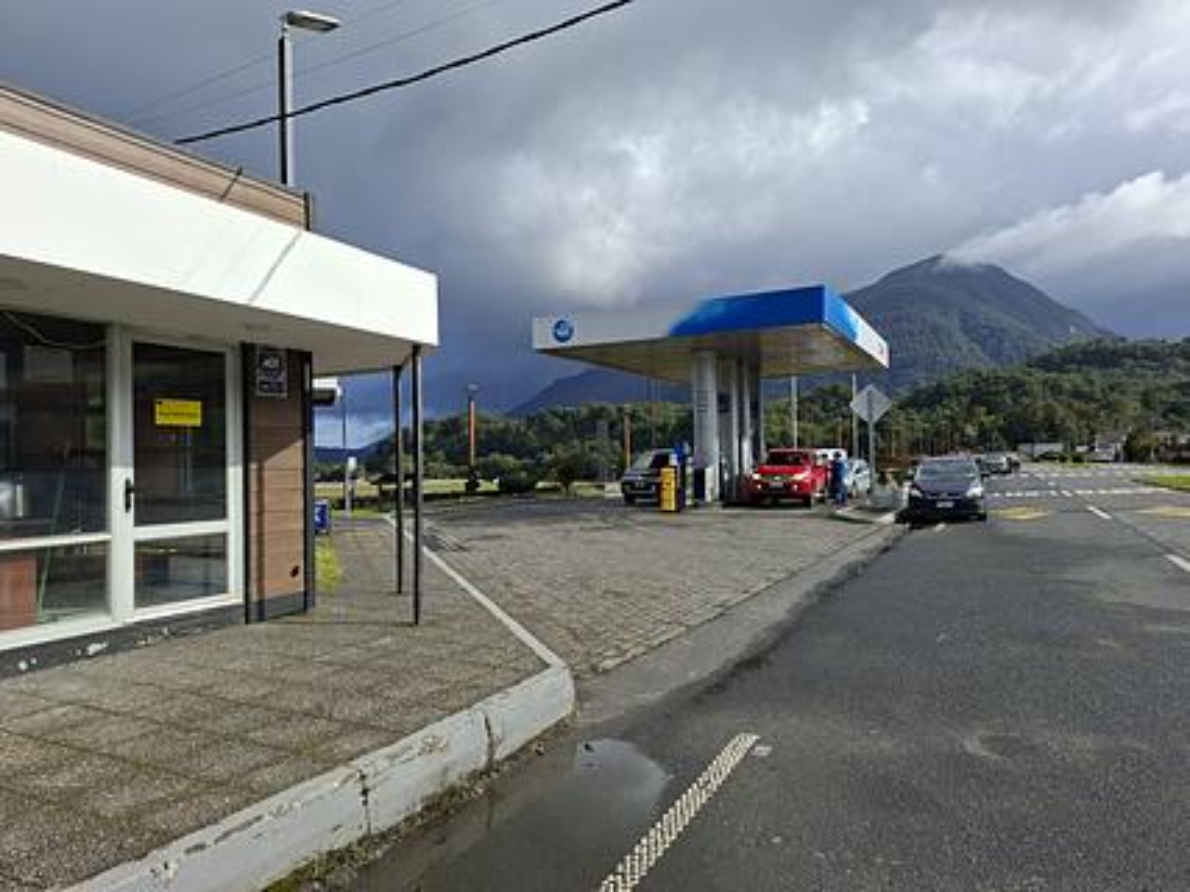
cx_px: 595
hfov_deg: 73.9
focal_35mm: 23
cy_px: 446
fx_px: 790
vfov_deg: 58.9
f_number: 1.8
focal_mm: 5.54
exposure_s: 1/2364
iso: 50
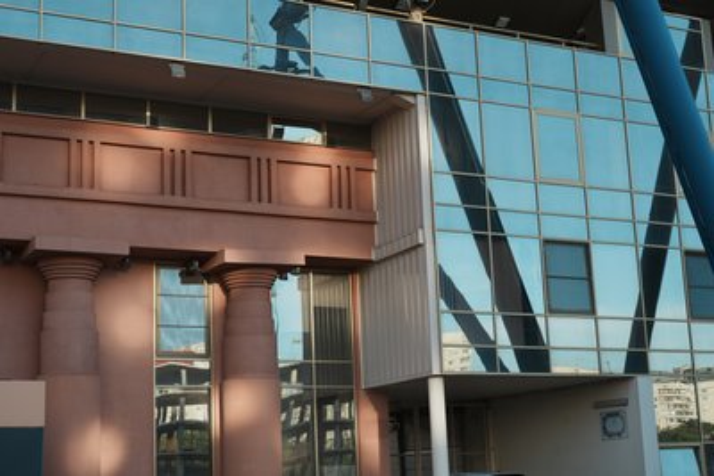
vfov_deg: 23.0
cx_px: 357
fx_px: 1171
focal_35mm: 59
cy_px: 238
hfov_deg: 33.9
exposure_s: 1/200
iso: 100
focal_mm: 59
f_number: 6.3
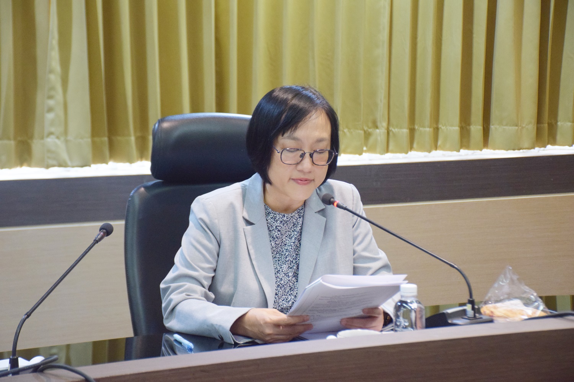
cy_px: 191
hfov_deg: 20.6
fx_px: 1578
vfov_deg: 13.8
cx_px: 287
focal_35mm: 99
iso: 2000
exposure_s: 1/60
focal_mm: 66
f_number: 5
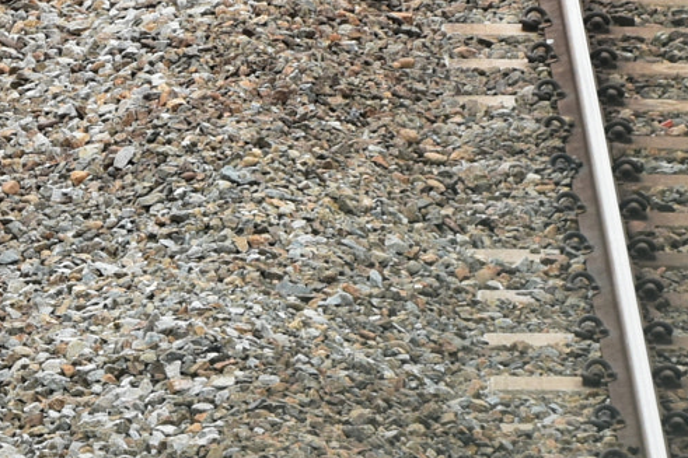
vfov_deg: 2.1
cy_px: 450
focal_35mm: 657
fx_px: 12553
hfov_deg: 3.1
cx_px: 265
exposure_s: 1/320
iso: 400
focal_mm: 105
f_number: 10
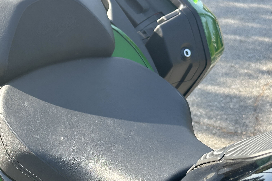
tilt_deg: -23.5
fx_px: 536
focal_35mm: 71
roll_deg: -1.5
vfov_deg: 19.1
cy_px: 125
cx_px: 81
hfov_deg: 28.2
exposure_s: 1/785
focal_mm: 6.86
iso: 64
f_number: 1.78
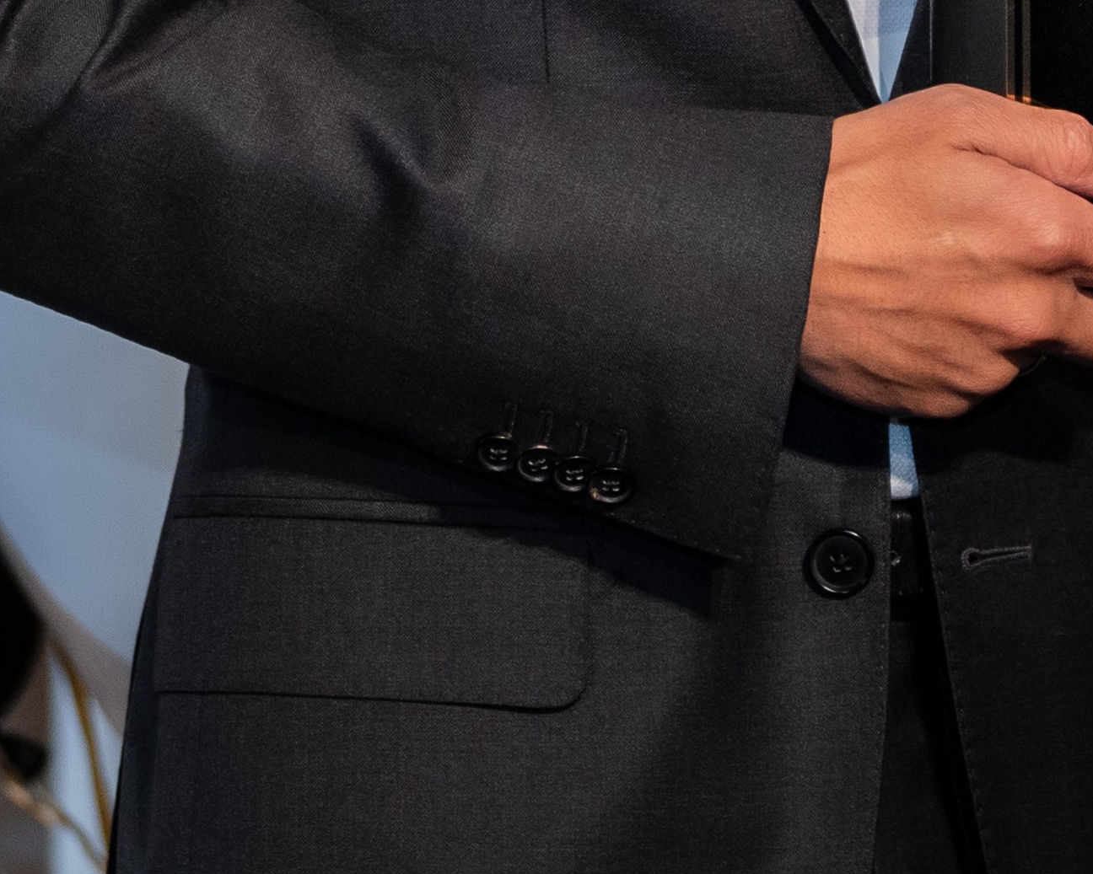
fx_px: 9835
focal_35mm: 304
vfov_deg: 5.0
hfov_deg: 6.4
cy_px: -1003
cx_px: 409
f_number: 2.5
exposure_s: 1/200
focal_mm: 61
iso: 1250
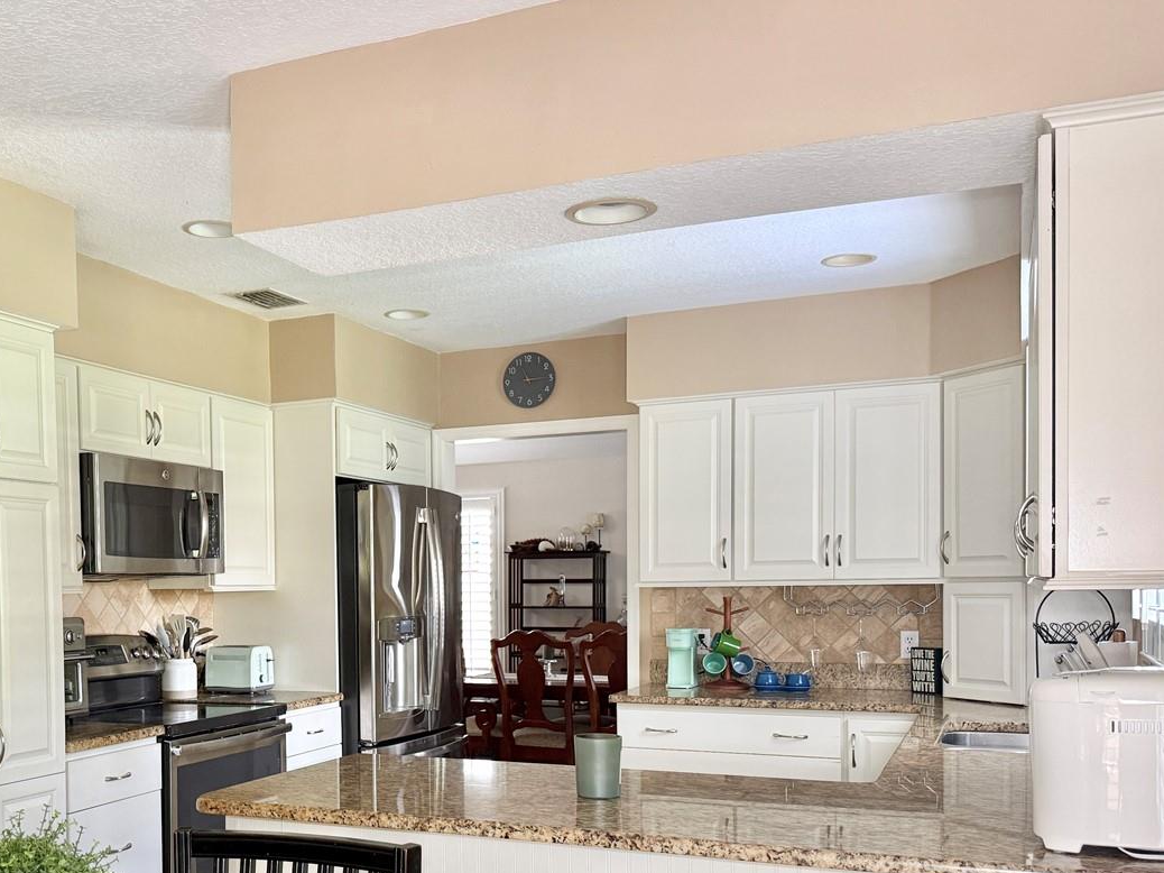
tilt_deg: -1.8
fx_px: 1244
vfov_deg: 38.0
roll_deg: +0.3
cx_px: 388
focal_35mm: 37
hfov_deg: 49.3
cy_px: 619
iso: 320
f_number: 1.78
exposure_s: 1/60
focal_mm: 6.76
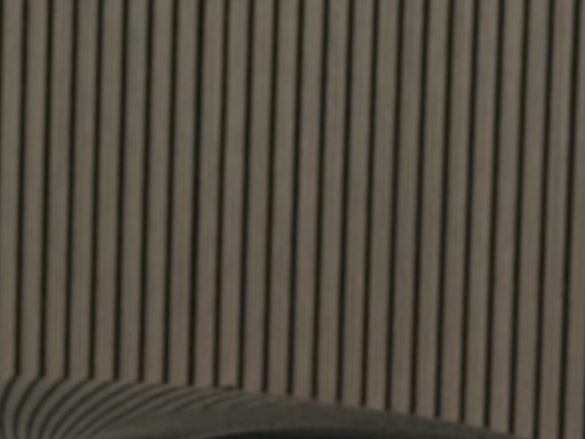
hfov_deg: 6.4
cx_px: -597
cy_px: 920
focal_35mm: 300
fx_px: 5071
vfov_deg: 4.9
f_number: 1.78
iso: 250
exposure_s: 1/50
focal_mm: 6.76
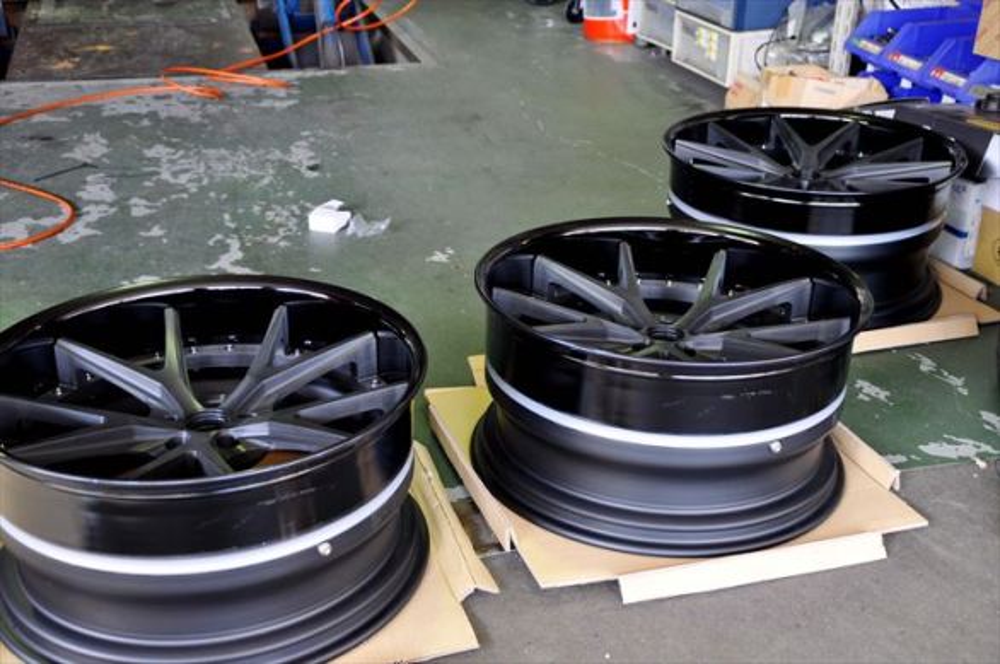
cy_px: 332
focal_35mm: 48
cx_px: 500
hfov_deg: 41.2
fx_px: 1331
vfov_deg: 28.0
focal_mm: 32
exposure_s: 1/25
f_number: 5
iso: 400
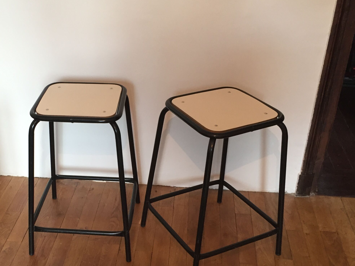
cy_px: 169
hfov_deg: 39.2
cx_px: 116
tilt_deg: -31.2
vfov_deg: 30.1
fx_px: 492
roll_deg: +0.7
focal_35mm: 48
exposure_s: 1/33
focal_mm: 4.15
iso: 125
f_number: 2.2
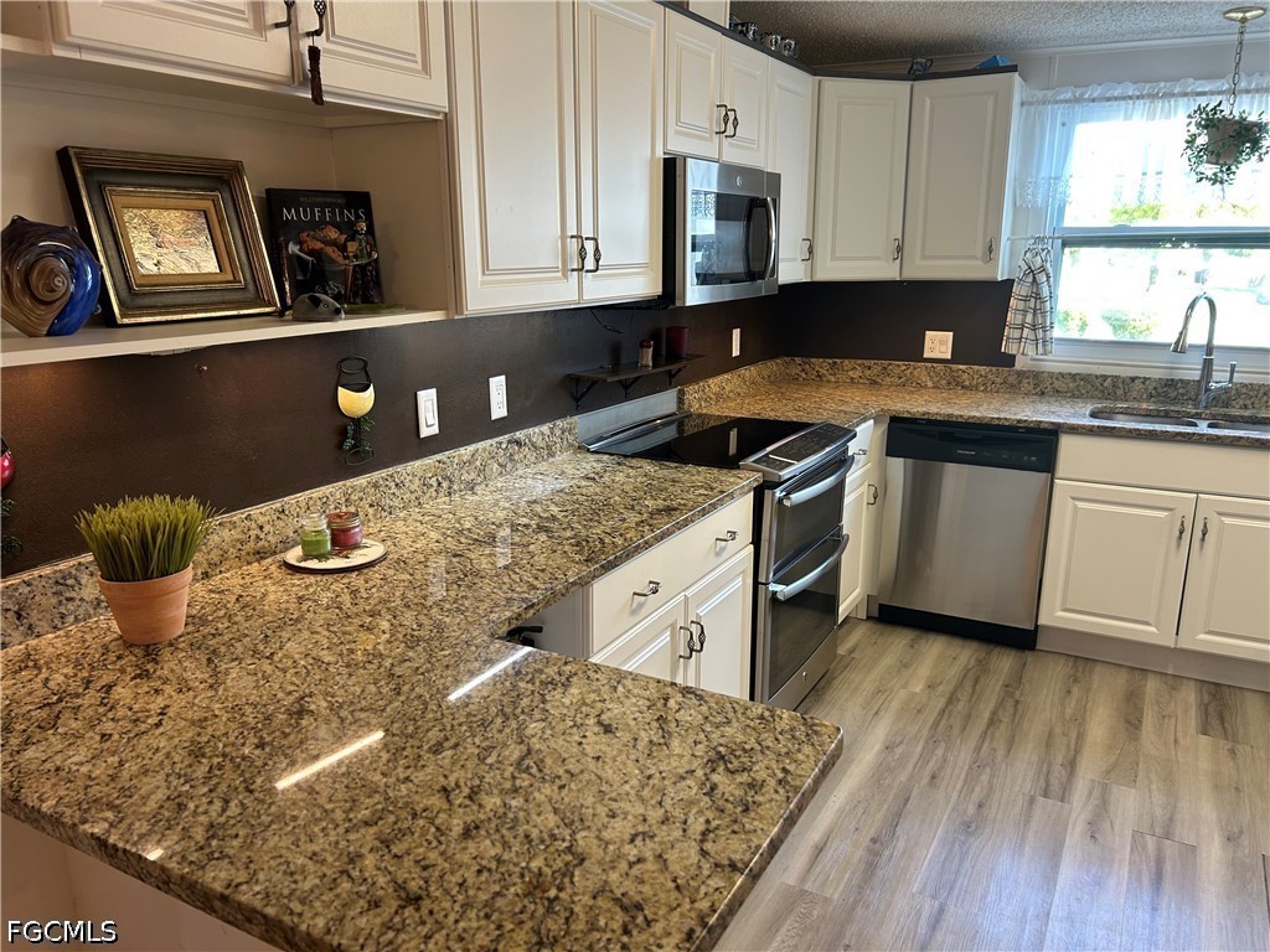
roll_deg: -0.9
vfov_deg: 53.1
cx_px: 635
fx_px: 954
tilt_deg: -15.0
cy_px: 476
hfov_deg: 67.3
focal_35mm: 26
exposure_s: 1/60
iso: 125
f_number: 1.5
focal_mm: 5.7
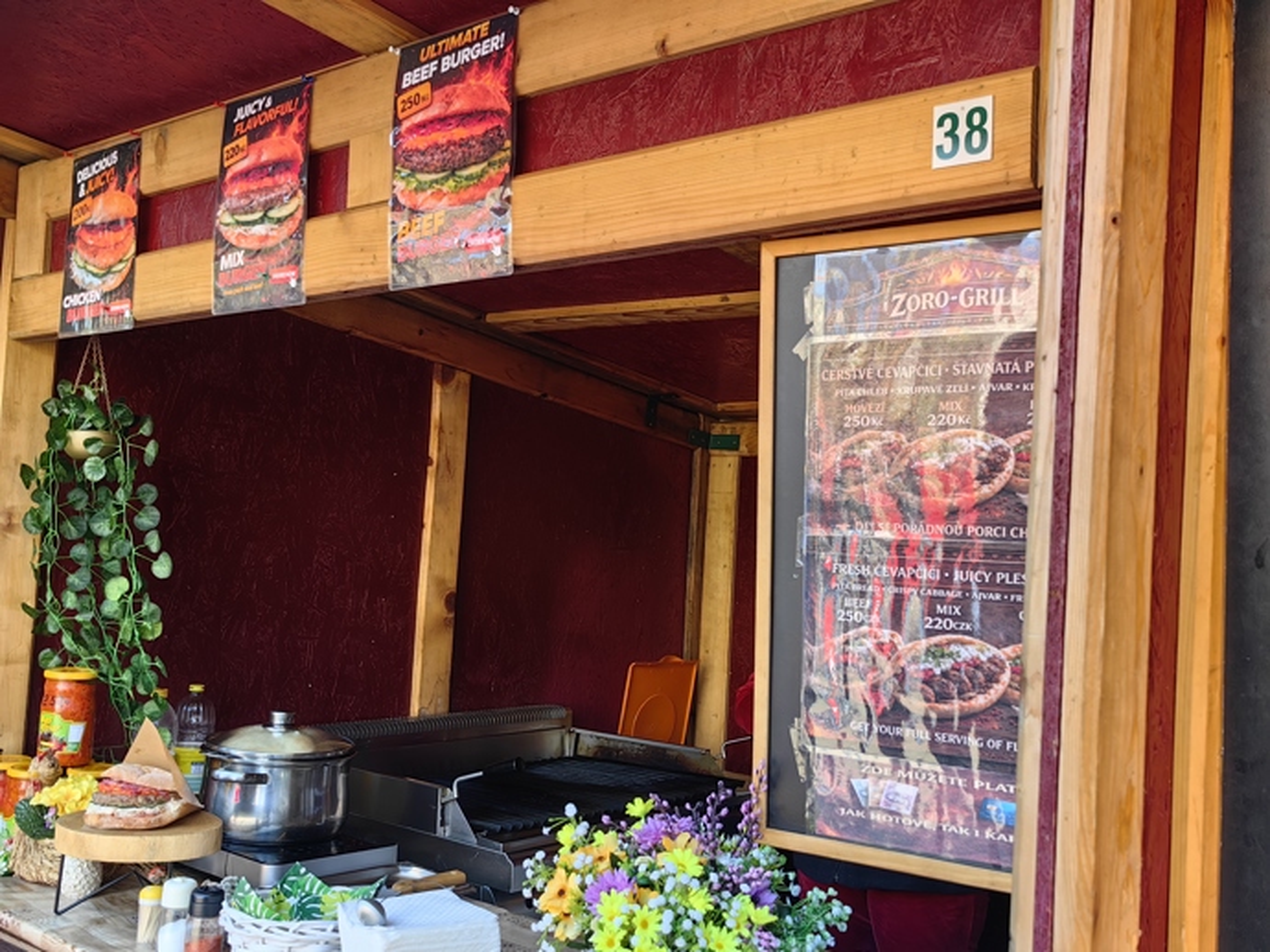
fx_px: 1320
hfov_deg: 51.4
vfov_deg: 39.6
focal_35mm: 36
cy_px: 476
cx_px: 635
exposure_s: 1/177
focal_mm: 5.75
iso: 50
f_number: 2
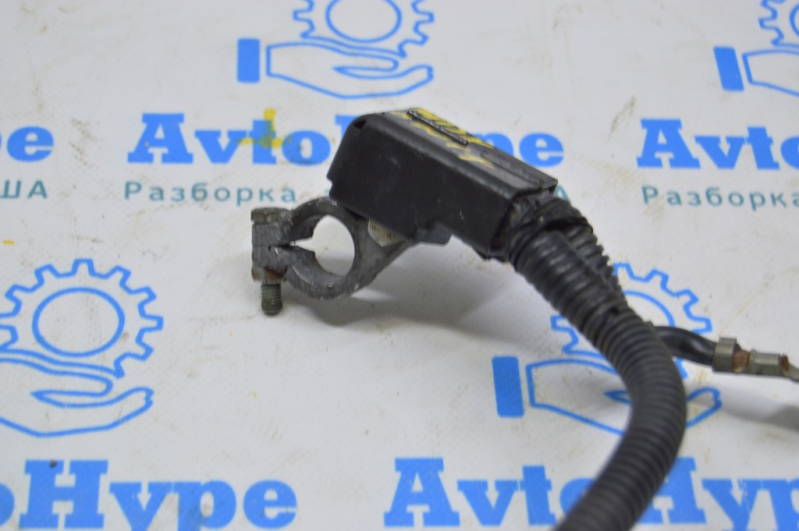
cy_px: 266
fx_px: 1830
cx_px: 400
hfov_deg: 24.6
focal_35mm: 82
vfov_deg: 16.5
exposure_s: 1/20
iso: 400
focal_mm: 55
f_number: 5.6
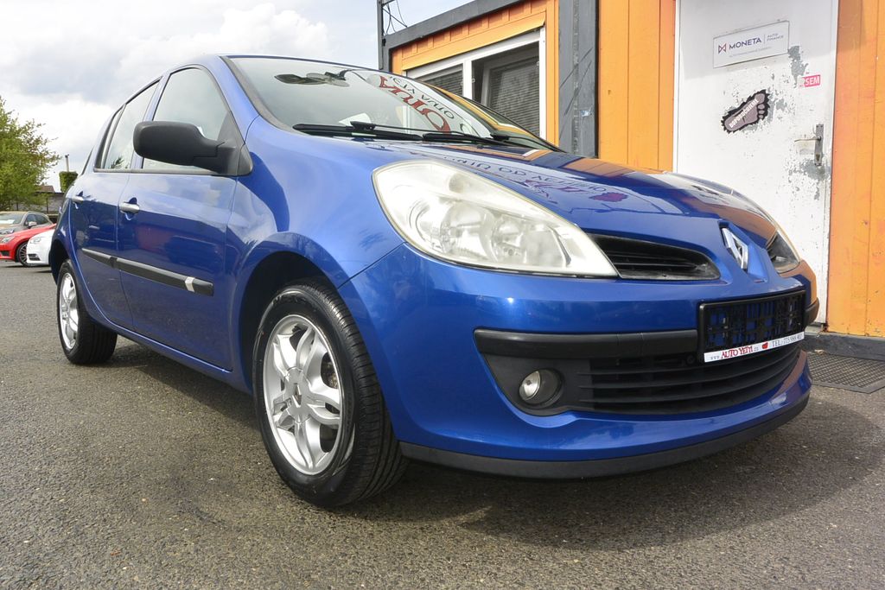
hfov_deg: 67.4
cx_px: 442
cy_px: 295
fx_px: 664
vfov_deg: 47.9
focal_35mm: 27
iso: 160
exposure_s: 1/250
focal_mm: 10
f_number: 8
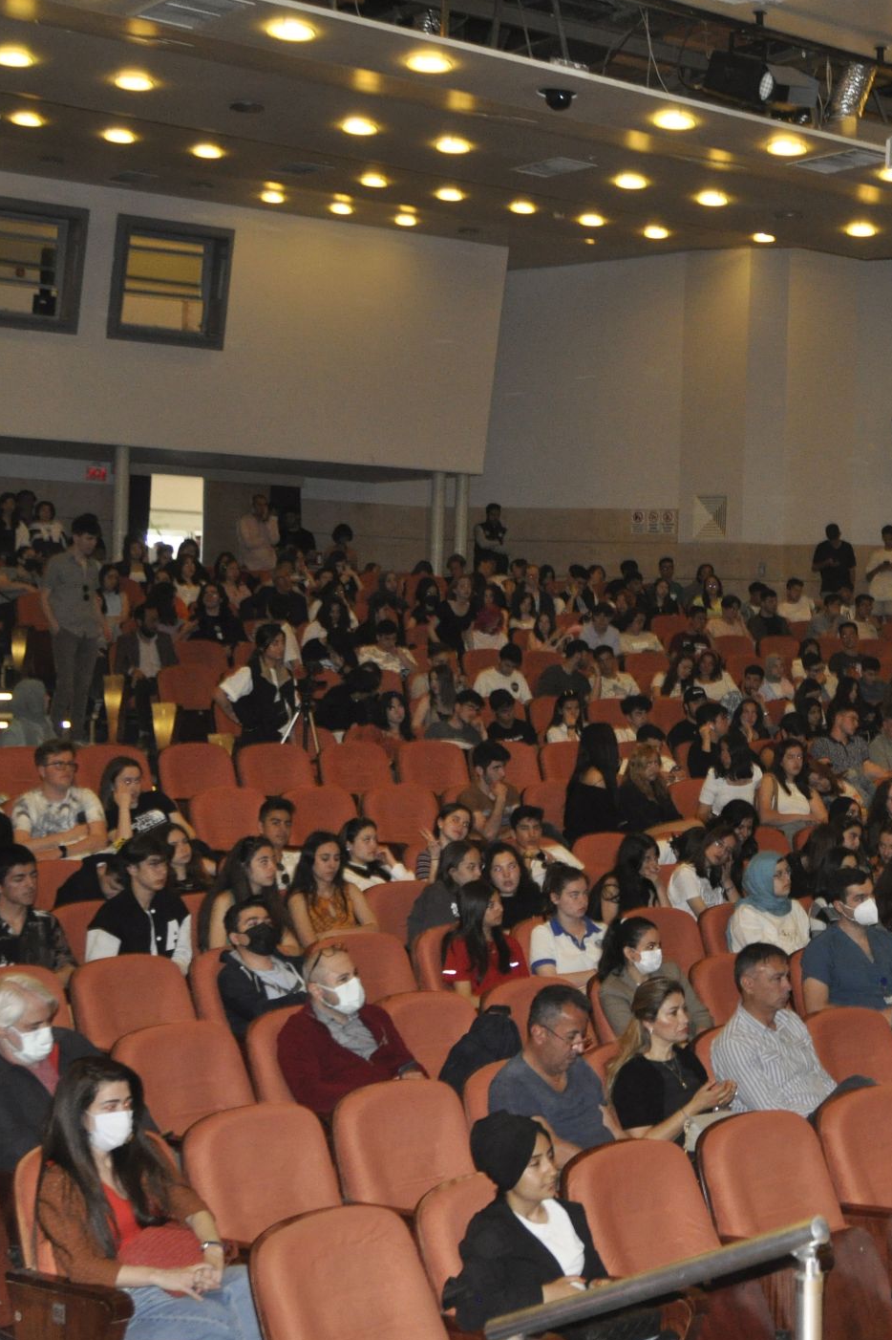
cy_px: 665
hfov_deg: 23.5
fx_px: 2045
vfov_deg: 36.3
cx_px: 914
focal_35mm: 55
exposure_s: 1/60
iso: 1250
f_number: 4.5
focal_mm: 24
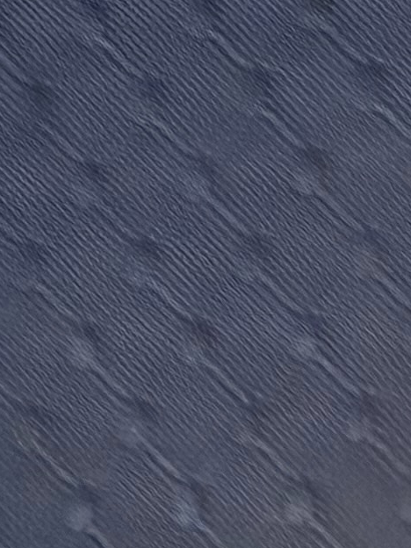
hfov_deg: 7.8
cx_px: 1372
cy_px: 1186
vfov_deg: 11.2
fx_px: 2454
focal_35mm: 155
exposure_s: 1/60
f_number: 2.2
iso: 250
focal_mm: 2.22
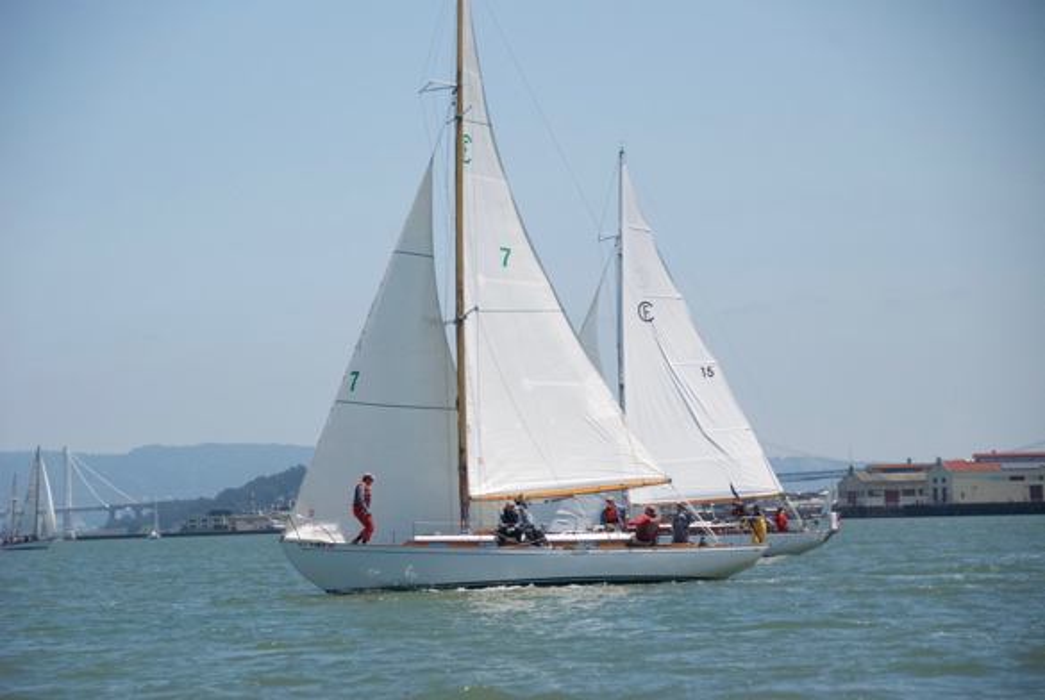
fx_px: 4579
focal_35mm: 158
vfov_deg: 8.7
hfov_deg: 13.0
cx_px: 522
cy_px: 350
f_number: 5.6
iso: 800
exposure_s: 1/4000
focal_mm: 105
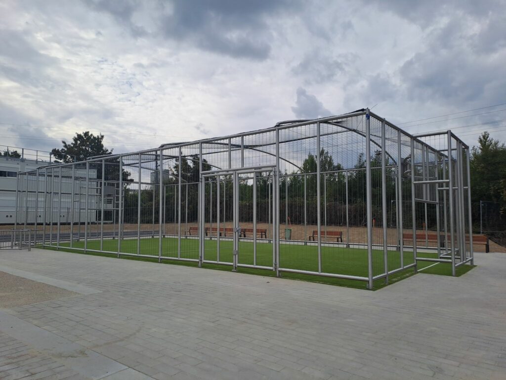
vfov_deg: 54.9
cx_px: 253
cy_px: 190
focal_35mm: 25
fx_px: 365
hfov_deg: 69.4
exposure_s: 1/1170
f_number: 1.8
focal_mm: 4.65
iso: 32
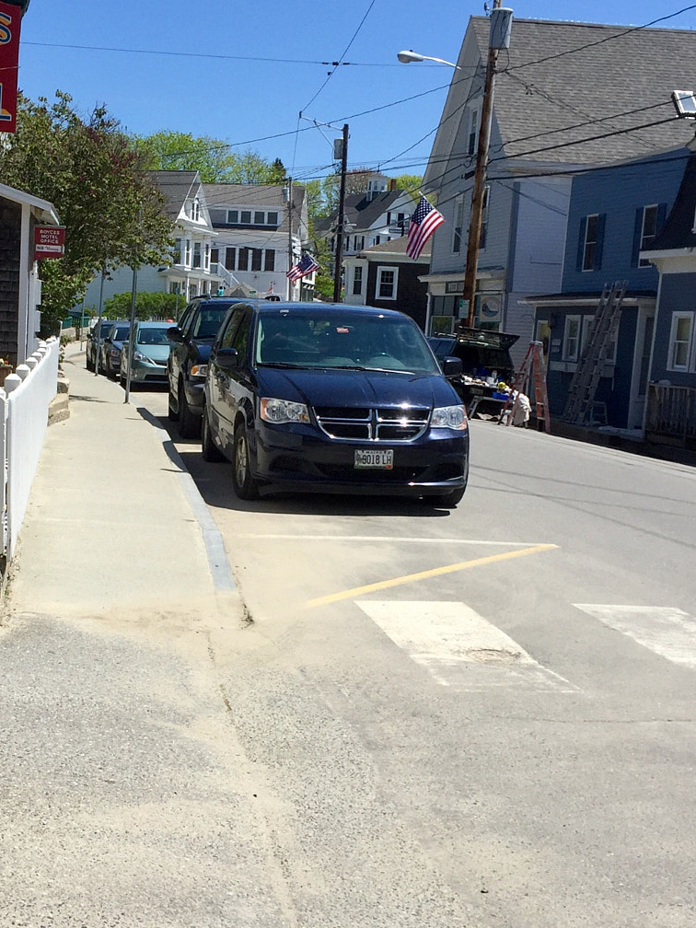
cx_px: 177
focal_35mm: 46
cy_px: 493
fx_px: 1233
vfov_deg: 41.2
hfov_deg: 31.0
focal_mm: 4.15
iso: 32
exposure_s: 1/2639
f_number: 2.2
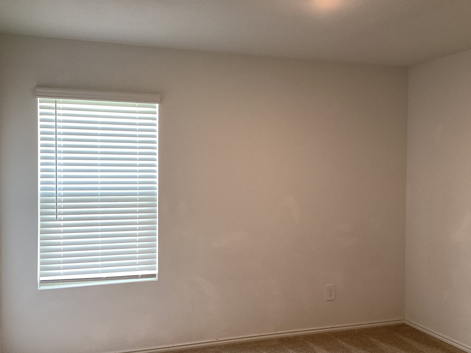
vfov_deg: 39.7
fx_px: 490
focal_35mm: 36
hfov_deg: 51.4
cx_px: 237
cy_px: 180
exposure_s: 1/60
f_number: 2.4
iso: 80
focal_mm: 3.3
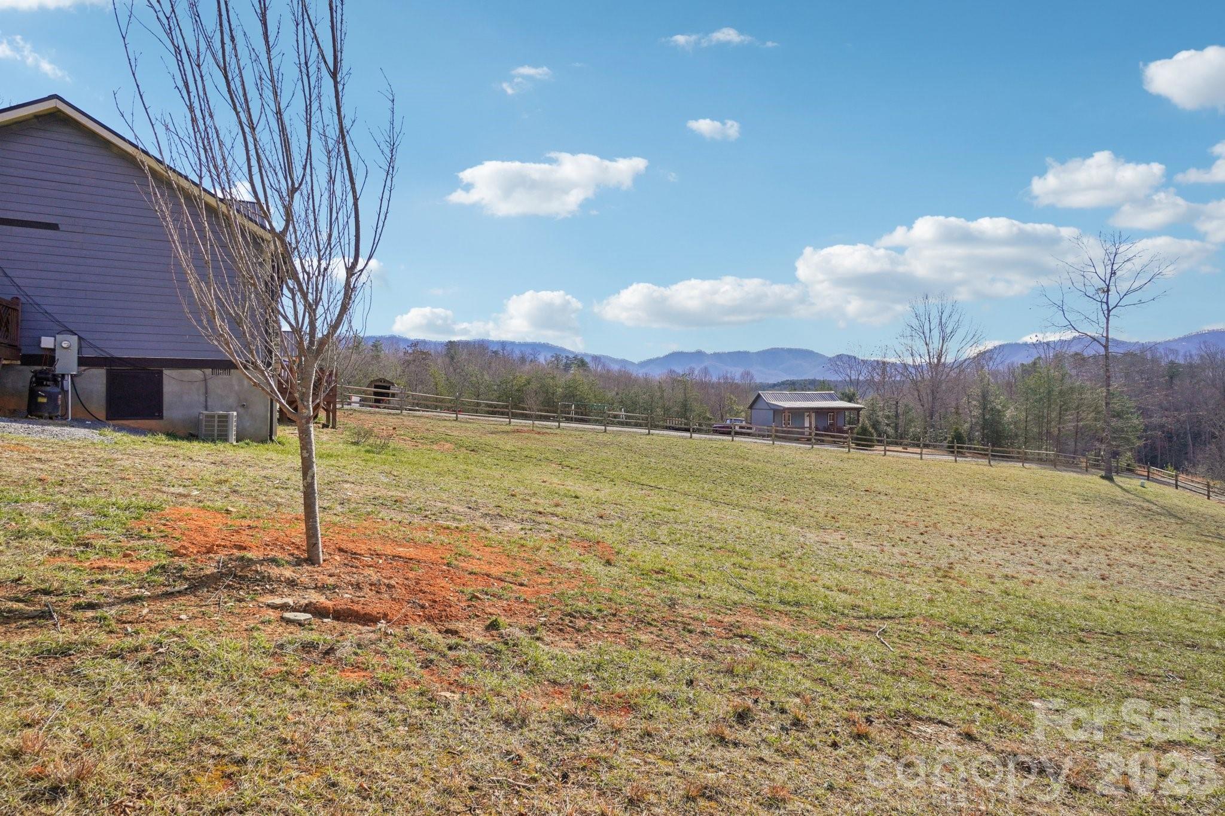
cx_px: 612
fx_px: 663
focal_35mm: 20
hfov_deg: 85.4
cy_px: 408
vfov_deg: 63.2
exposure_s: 1/320
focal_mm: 13
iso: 100
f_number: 8
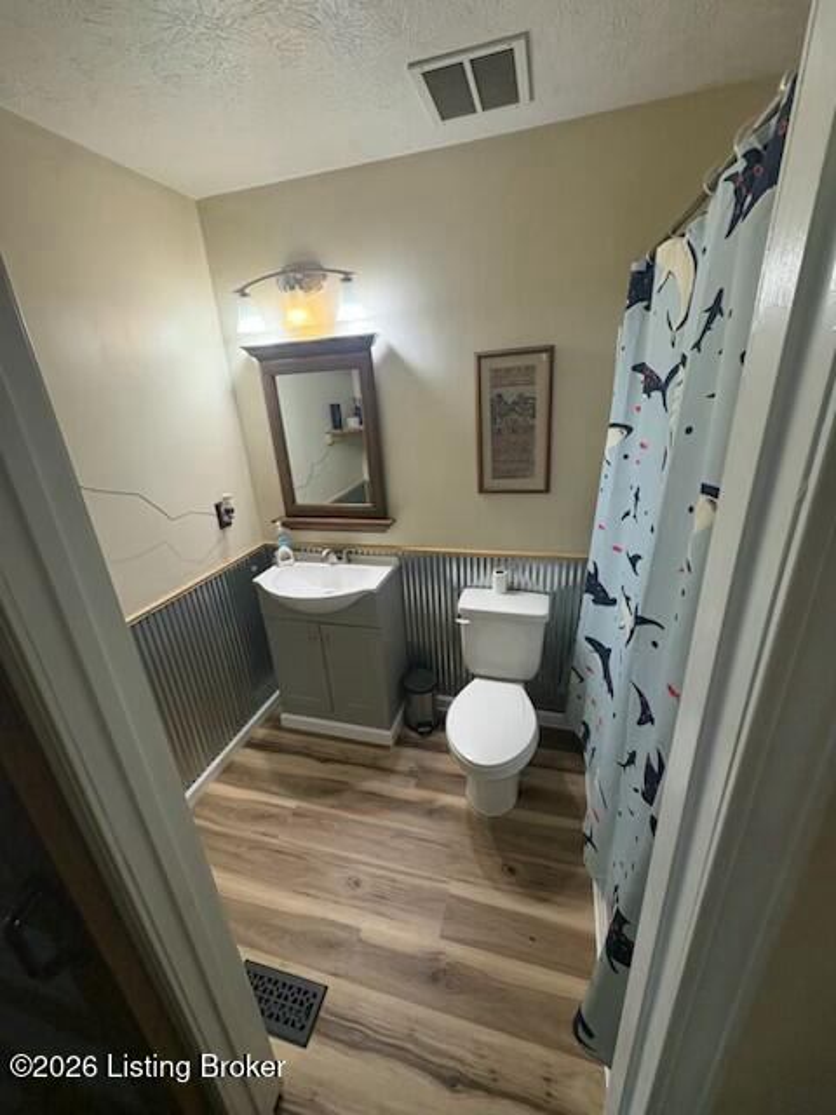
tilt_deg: -20.6
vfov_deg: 102.1
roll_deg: +3.4
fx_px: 451
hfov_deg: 85.7
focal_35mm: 14
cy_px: 558
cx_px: 418
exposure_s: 1/120
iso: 320
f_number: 2.2
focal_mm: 2.22
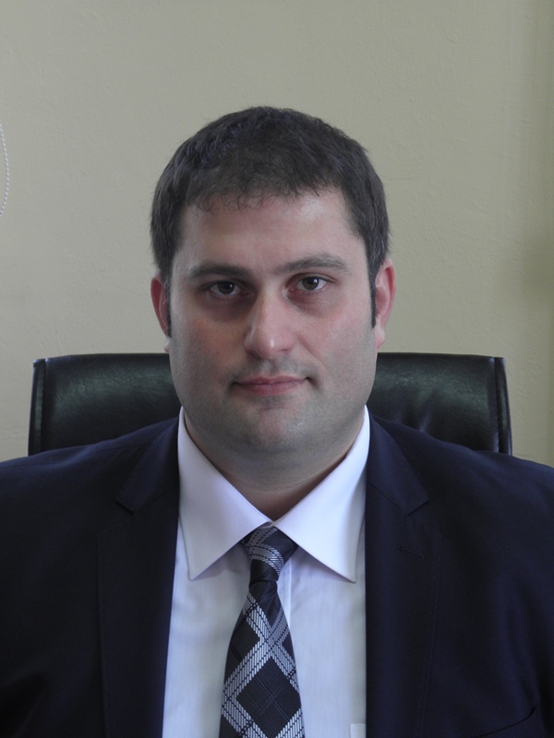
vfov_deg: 27.8
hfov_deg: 21.0
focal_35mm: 70
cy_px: 369
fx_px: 1494
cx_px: 277
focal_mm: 12.55
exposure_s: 1/13
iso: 125
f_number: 3.8
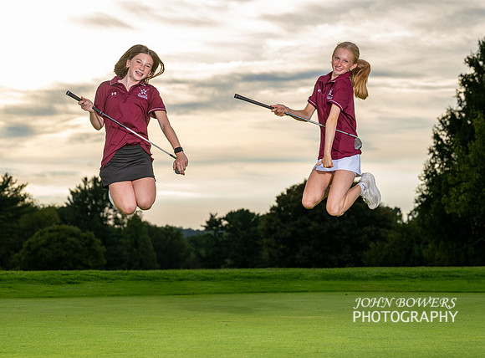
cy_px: 185
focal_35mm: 95
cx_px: 271
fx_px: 1328
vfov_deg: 15.3
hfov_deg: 20.7
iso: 125
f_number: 4.5
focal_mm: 70
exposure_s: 1/640
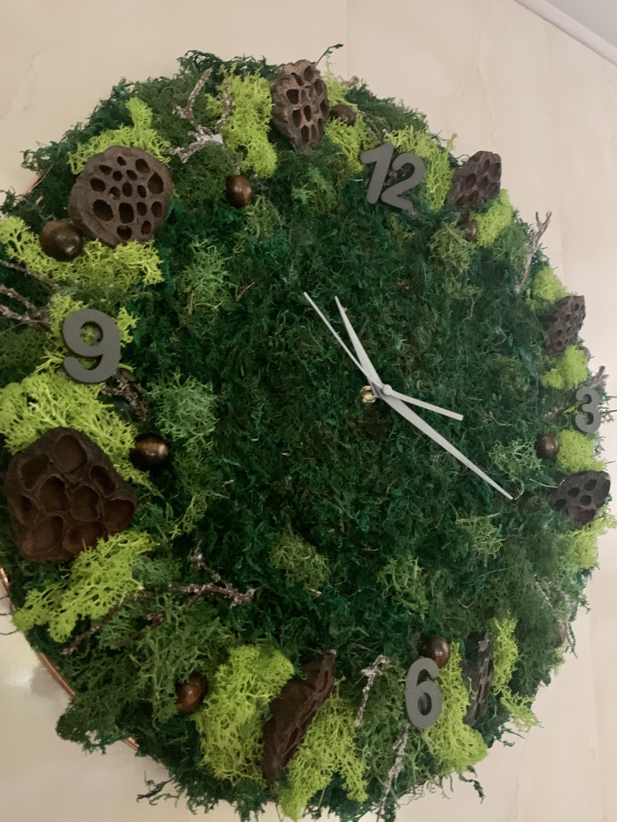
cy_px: 411
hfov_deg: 53.1
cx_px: 308
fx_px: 618
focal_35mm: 26
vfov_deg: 67.3
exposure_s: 1/15
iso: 1000
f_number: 1.8
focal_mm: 4.25
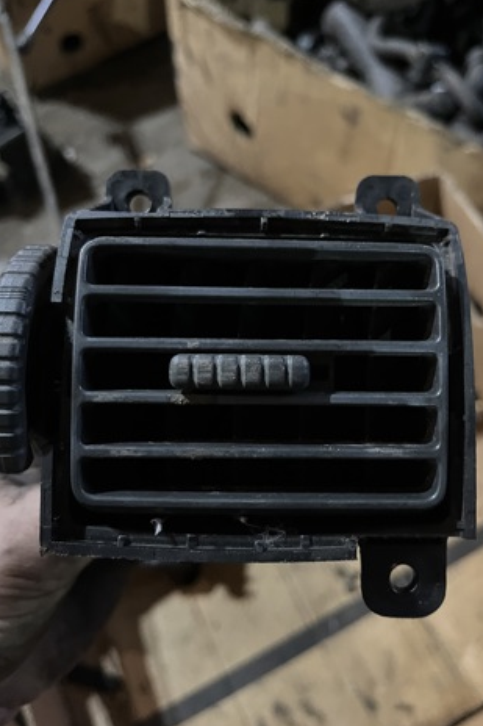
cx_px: 280
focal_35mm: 28
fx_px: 564
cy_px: 357
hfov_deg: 46.2
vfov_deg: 65.5
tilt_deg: -62.4
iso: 1000
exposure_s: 1/20
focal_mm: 5.1
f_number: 1.6
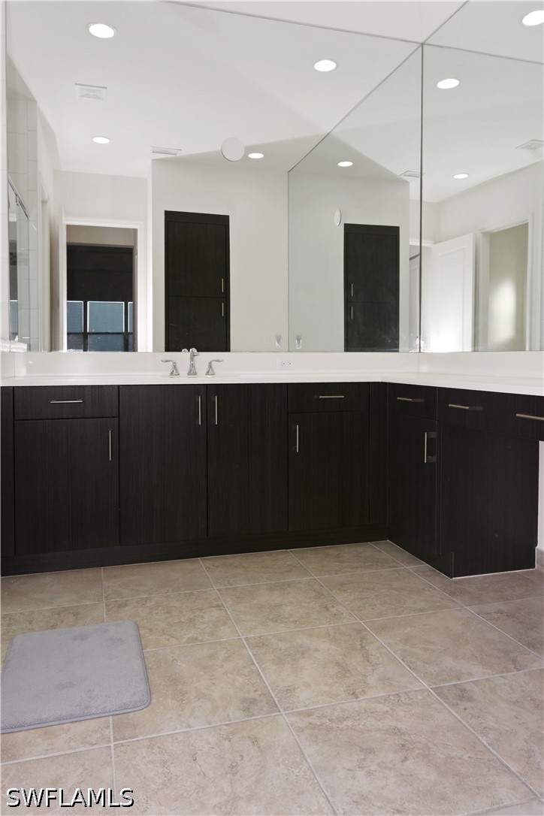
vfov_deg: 70.4
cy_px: 408
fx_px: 578
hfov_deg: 50.4
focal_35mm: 26
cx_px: 272
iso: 100
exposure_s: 1/60
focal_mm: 17
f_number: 8
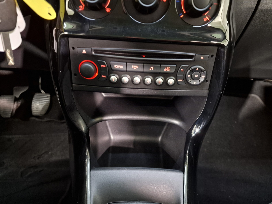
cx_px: 140
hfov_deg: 71.6
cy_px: 104
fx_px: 189
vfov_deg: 56.8
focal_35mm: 24
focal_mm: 6.4
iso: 500
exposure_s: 1/10
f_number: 1.8
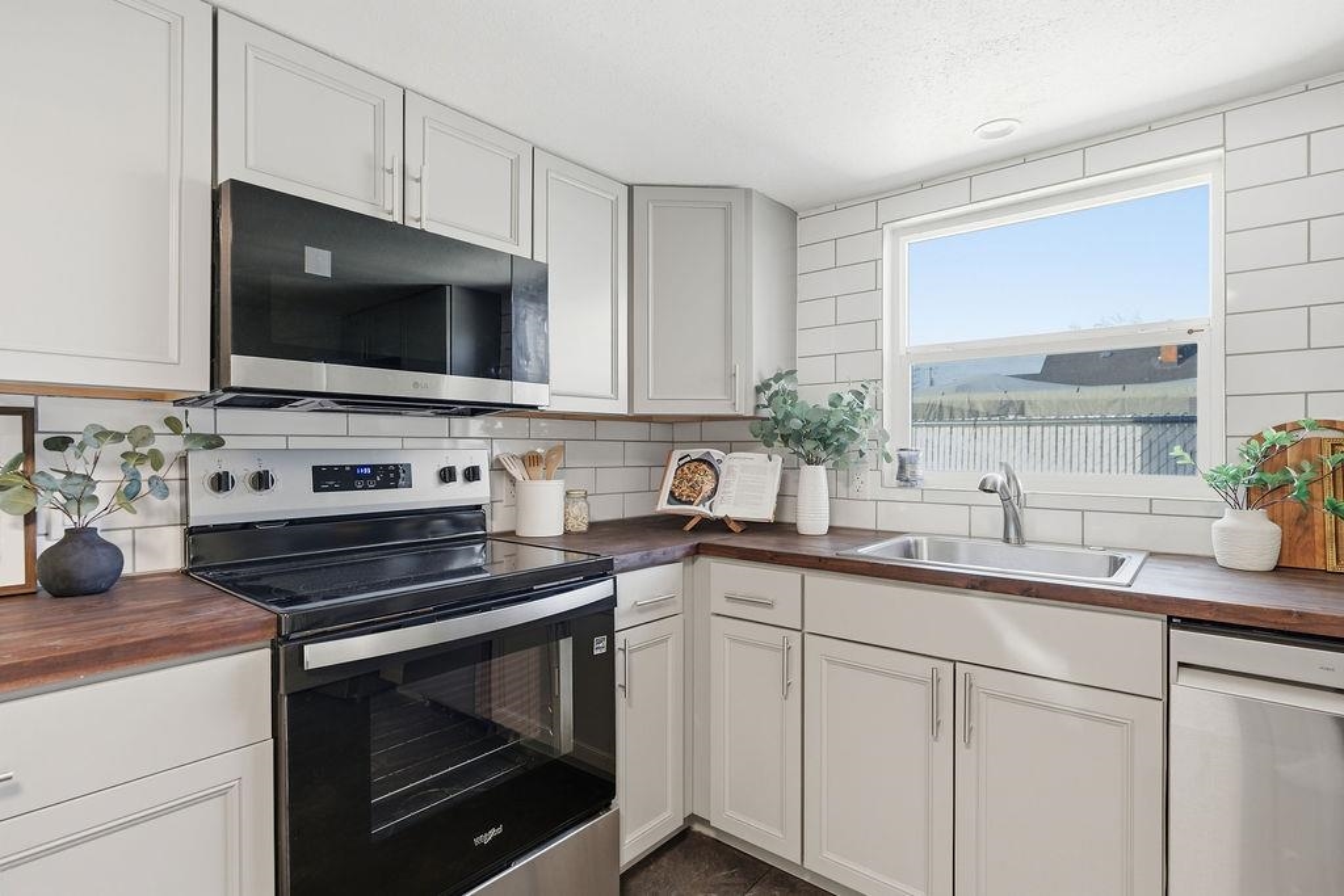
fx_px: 653
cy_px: 448
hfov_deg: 91.6
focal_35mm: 18
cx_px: 672
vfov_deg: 68.9
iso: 100
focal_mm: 17.5
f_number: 8
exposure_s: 1/20
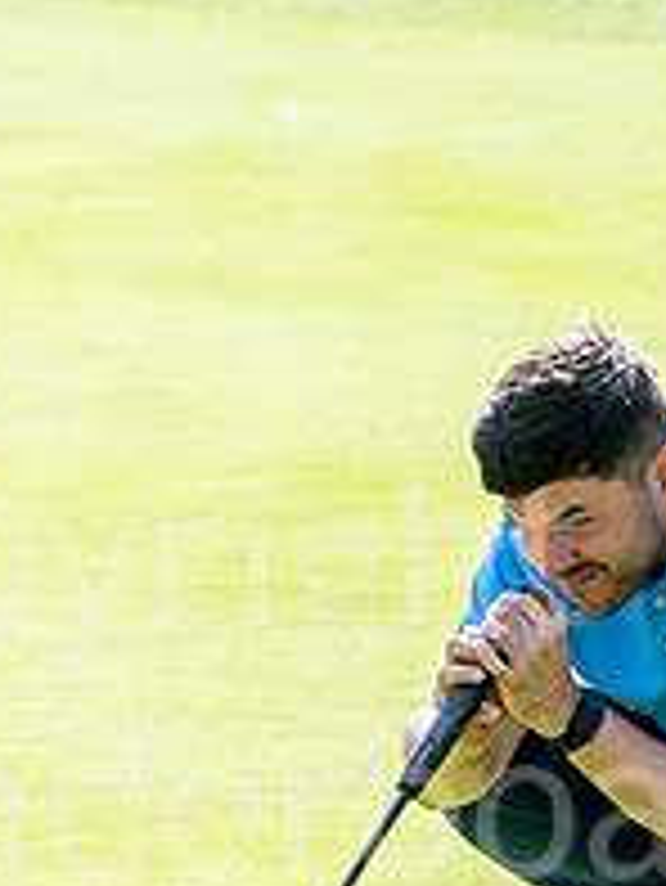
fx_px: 21756
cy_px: 846
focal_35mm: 849
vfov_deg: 2.3
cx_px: 306
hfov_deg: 1.8
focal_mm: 200
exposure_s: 1/800
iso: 200
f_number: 4
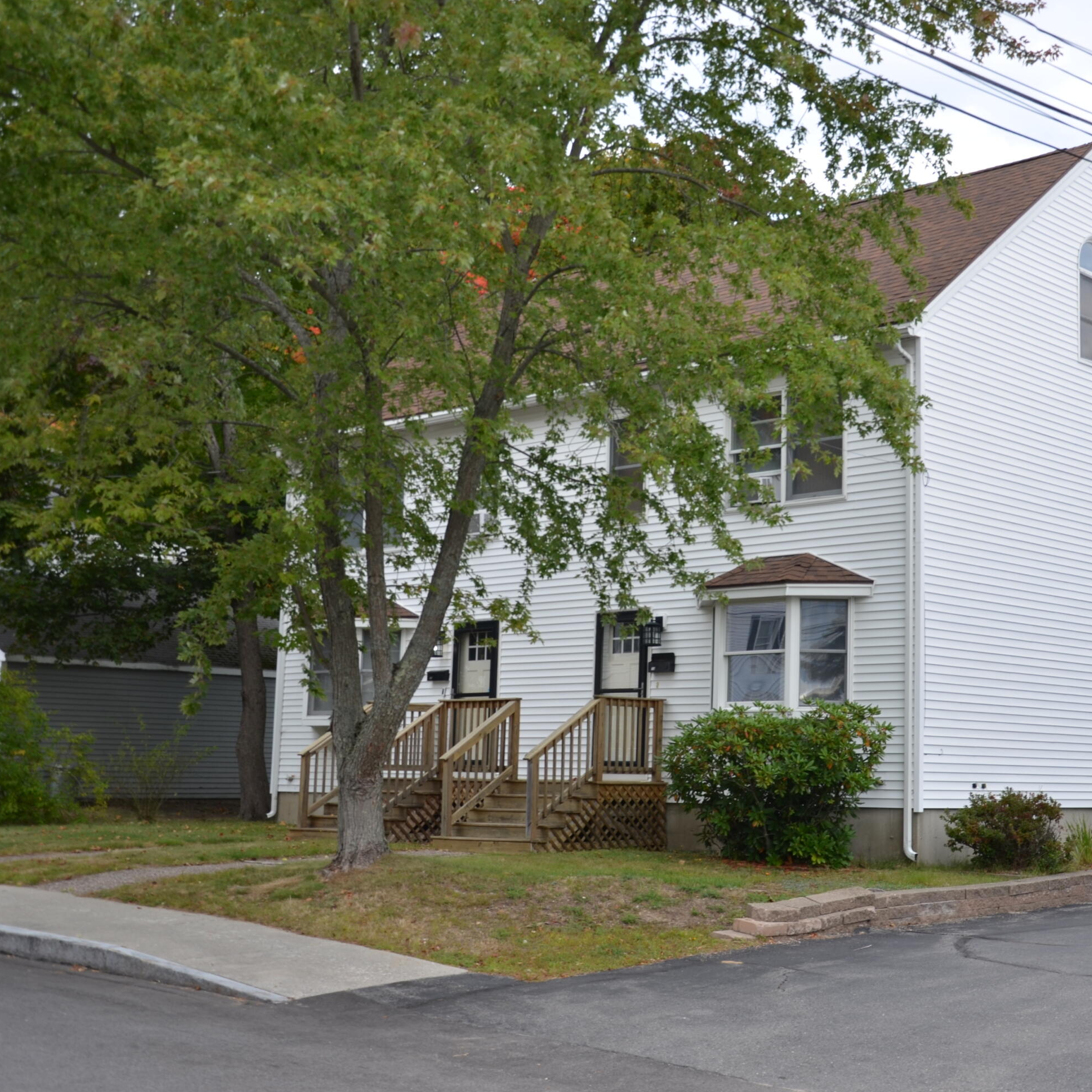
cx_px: 771
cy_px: 548
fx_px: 1736
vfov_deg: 34.9
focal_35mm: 49
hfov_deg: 34.4
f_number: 5.6
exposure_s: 1/125
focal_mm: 25
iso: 100
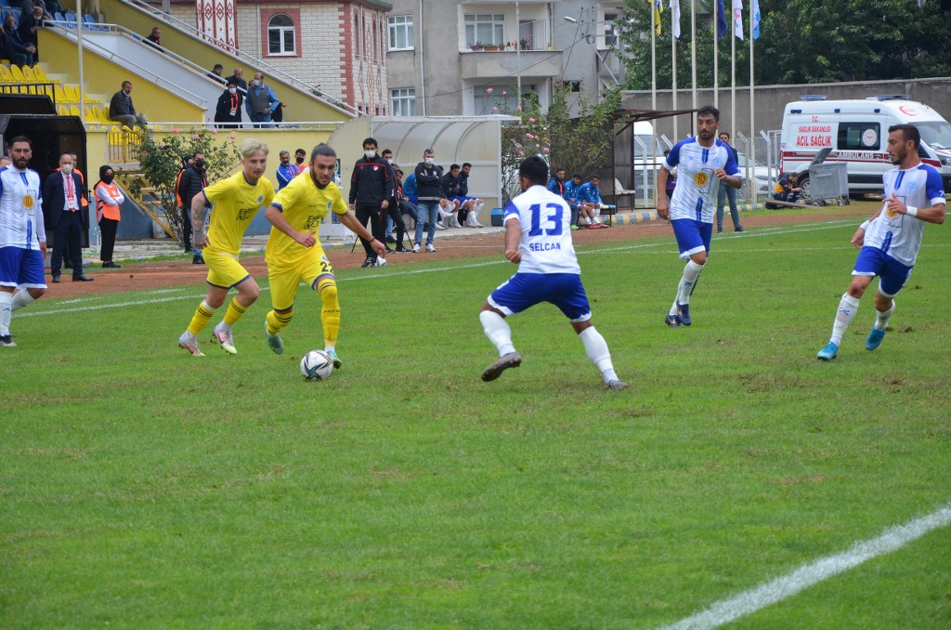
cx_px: 476
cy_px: 315
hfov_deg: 13.1
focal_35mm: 158
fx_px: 4152
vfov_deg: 8.7
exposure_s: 1/1000
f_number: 5.6
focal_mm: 105
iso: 800
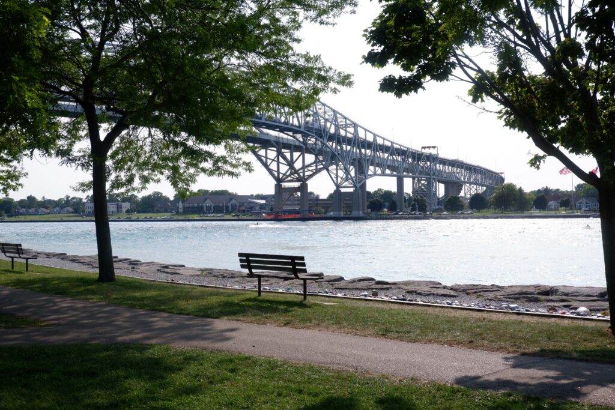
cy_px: 205
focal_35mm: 47
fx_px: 803
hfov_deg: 41.9
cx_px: 308
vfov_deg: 28.7
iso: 200
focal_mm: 31.4
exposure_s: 1/500
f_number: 8
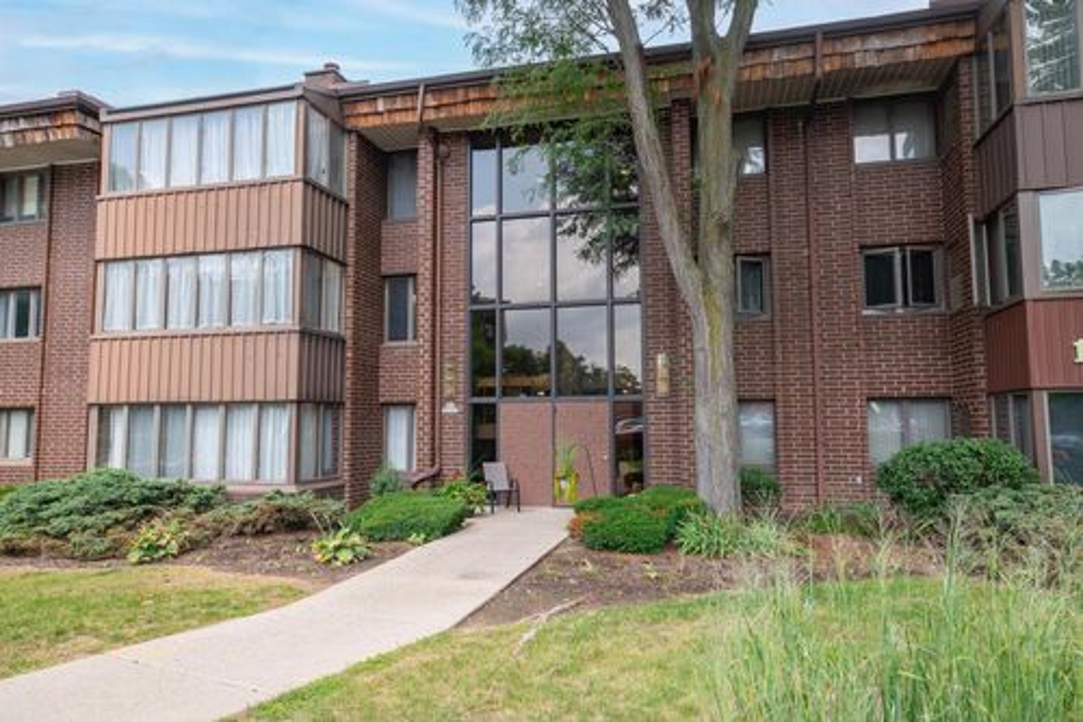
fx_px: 722
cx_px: 542
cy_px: 361
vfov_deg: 53.1
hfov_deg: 73.8
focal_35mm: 24
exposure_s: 1/200
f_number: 8
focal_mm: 24
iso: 320
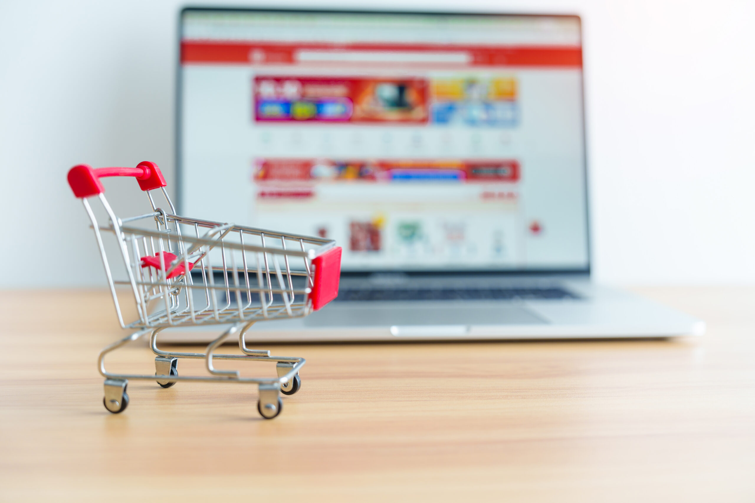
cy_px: 258
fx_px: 1079
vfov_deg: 26.3
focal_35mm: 51
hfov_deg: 38.6
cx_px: 378
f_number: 2.8
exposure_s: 1/60
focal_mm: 50
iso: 200
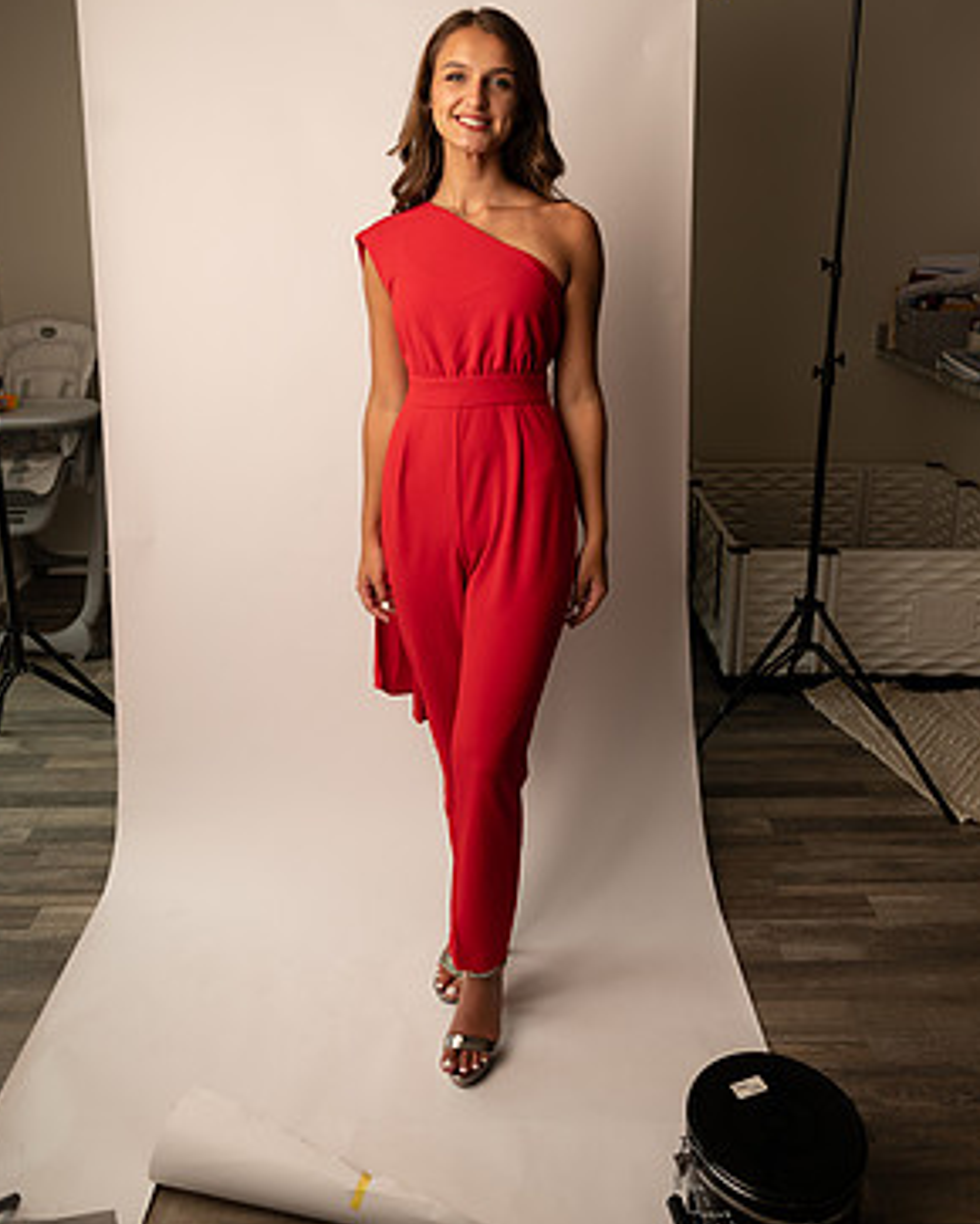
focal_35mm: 28
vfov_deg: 61.5
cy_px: 470
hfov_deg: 51.6
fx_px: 1014
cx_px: 483
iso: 100
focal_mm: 24
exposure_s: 1/160
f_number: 3.2
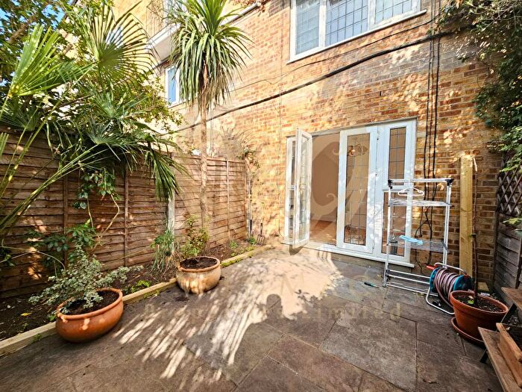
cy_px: 196
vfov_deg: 89.9
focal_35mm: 13
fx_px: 196
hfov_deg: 106.2
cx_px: 261
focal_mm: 2.2
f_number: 2.2
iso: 64
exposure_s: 1/250
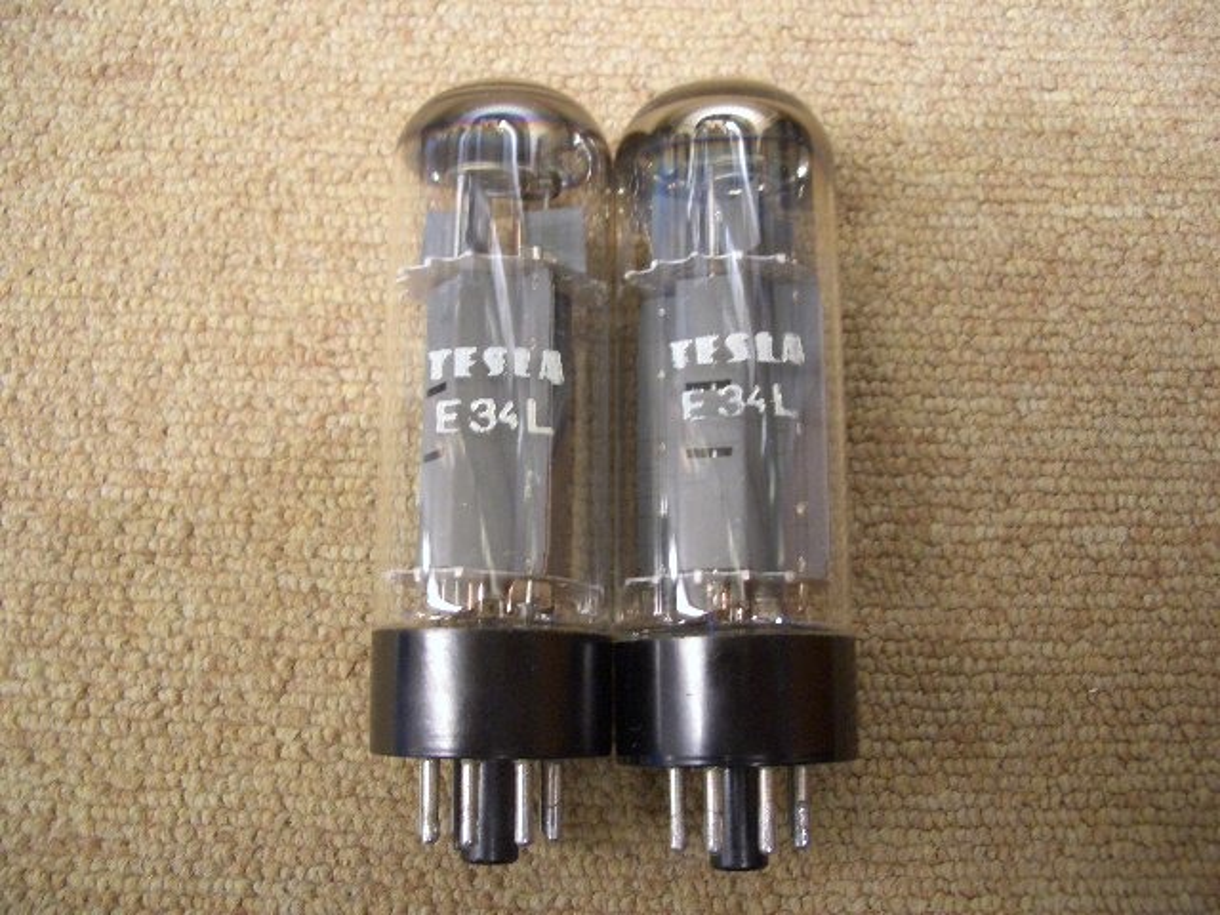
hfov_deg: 52.6
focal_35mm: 35
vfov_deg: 40.7
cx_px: 610
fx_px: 1234
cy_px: 458
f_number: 2.6
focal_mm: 5.8
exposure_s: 1/8
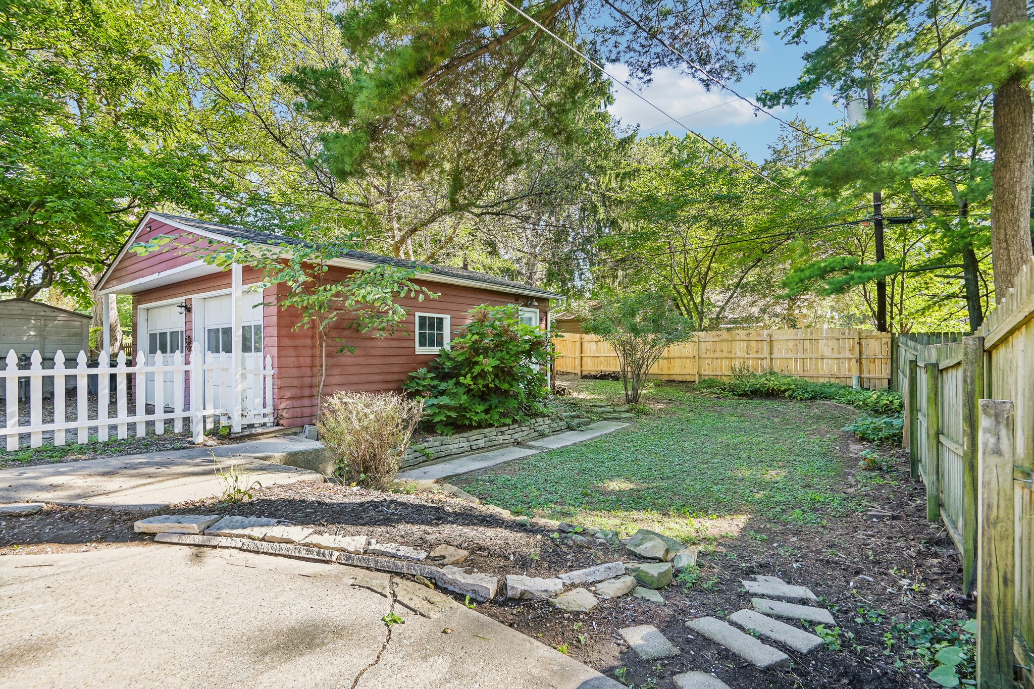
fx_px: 459
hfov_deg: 96.7
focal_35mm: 16
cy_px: 344
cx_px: 517
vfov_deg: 73.7
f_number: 8
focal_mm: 16
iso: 100
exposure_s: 1/40
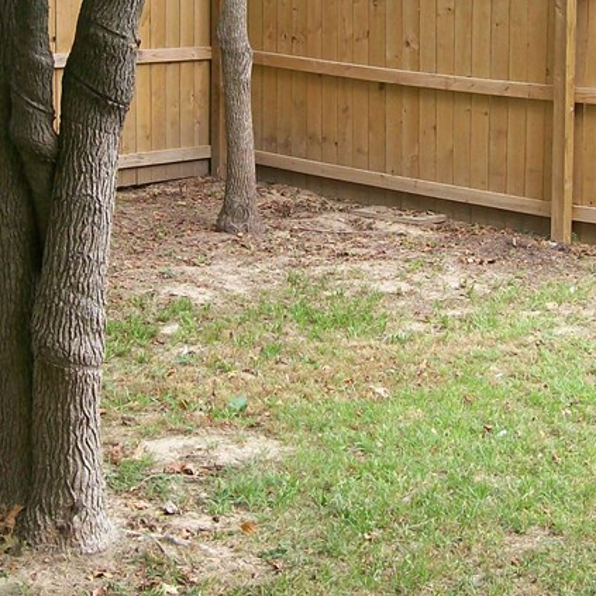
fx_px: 1500
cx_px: 248
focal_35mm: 77
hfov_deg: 22.5
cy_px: 163
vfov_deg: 22.3
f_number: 2.7
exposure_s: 1/205
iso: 80
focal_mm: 6
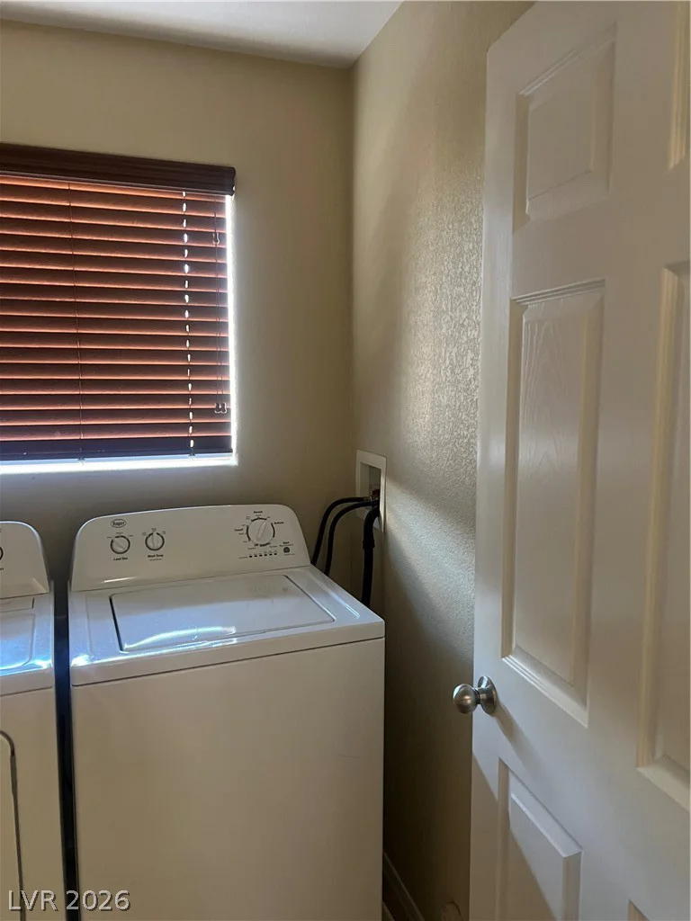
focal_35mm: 26
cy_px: 460
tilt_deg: -5.8
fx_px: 692
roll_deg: -0.8
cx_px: 346
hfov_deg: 53.1
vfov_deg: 67.3
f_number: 1.5
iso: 400
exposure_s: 1/40
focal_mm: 5.7
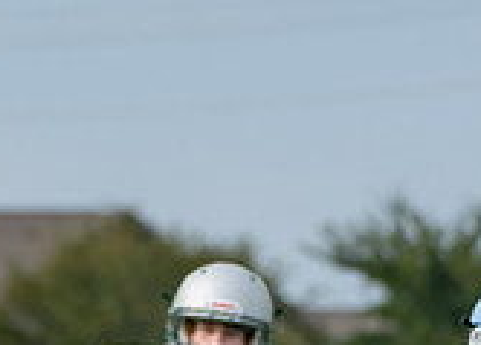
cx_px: -231
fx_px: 10668
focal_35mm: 780
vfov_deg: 1.8
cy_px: 555
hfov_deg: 2.6
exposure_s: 1/1250
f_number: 5.6
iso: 320
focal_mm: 175
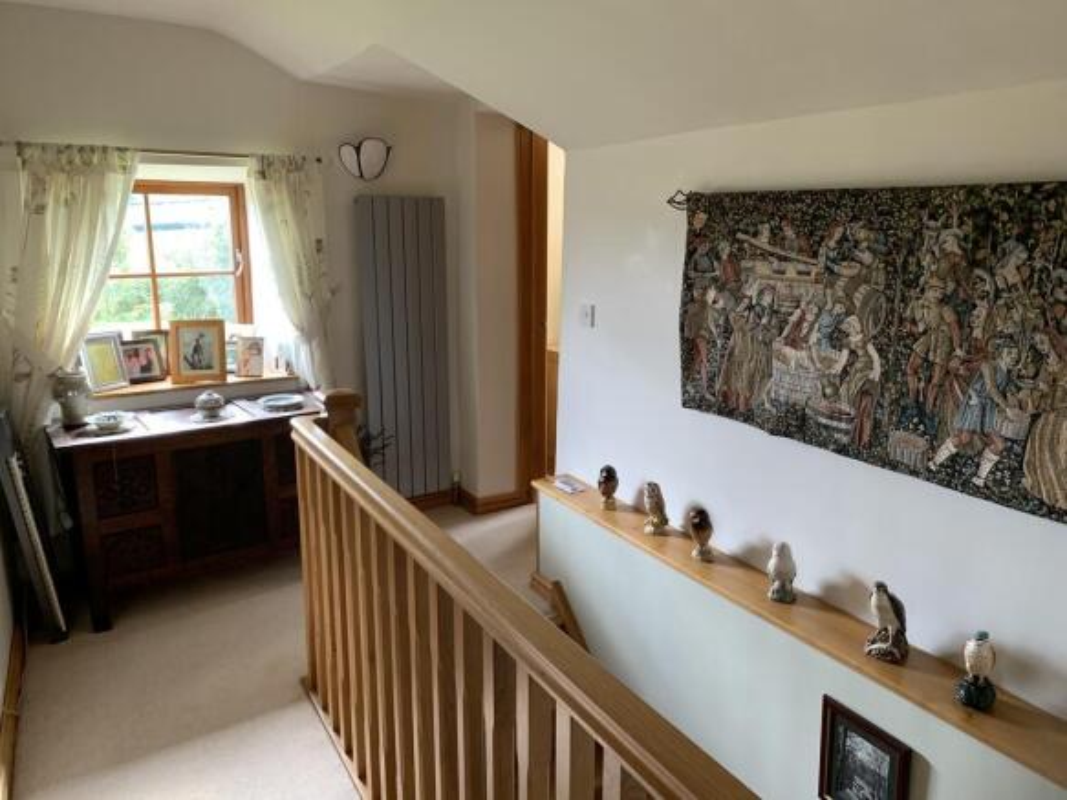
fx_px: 801
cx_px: 534
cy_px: 400
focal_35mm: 26
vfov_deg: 53.0
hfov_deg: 67.3
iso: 125
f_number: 1.8
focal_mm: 4.25
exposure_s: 1/60
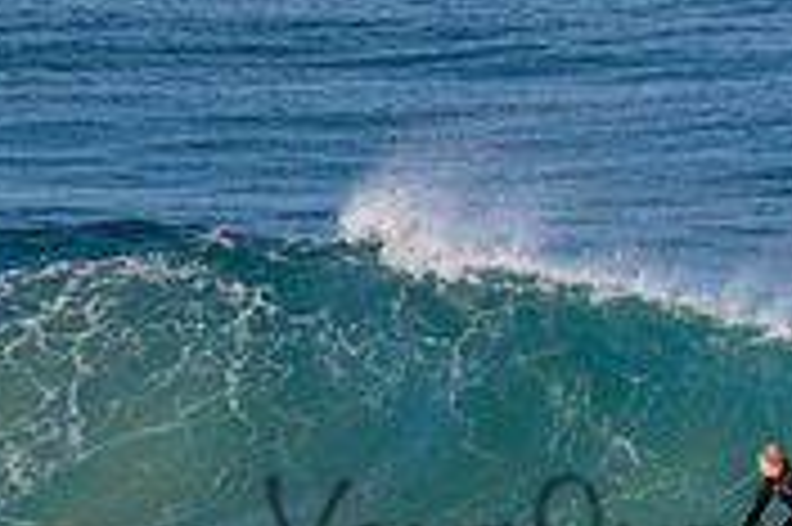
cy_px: 506
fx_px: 21781
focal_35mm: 991
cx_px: 729
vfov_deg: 1.4
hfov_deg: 2.1
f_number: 11
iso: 1400
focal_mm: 300
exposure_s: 1/2000
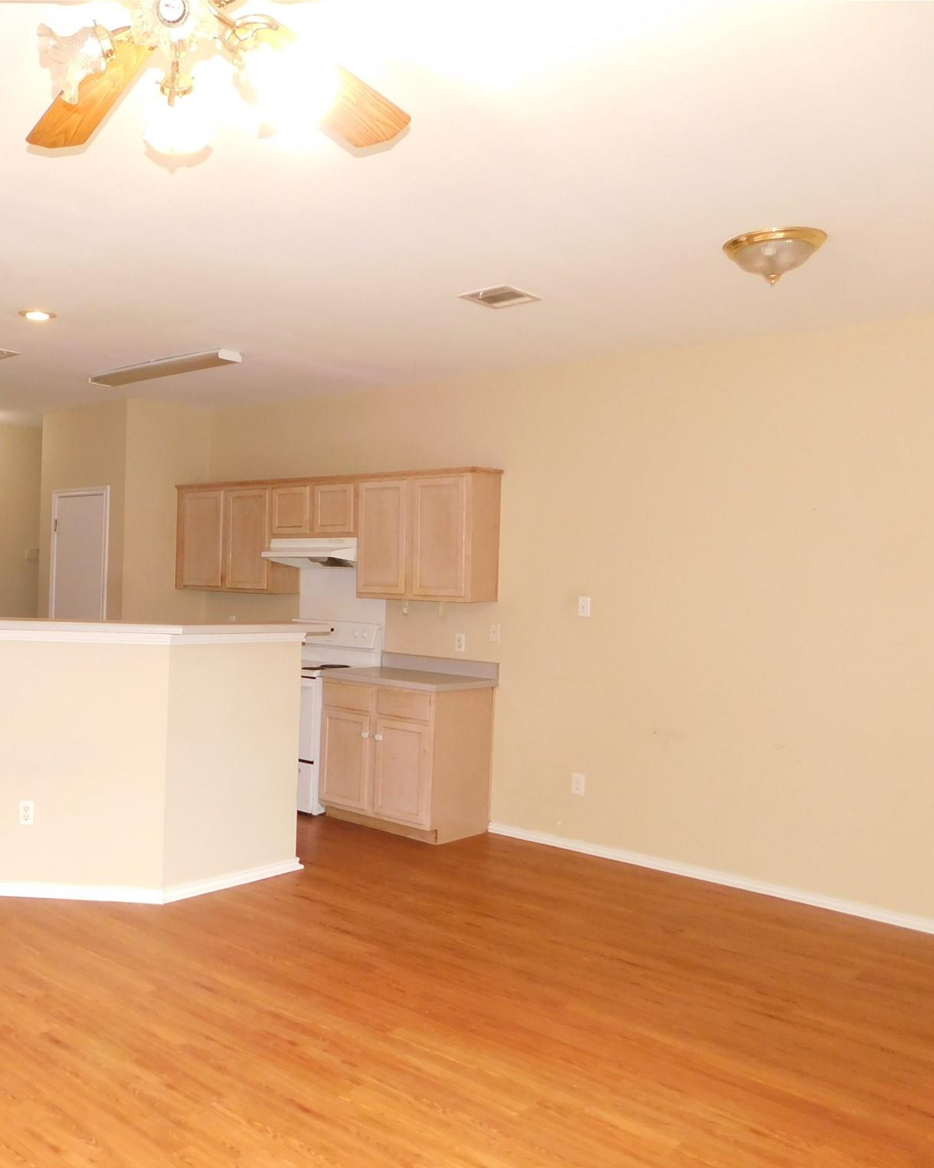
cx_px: 197
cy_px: 584
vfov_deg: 58.8
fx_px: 1037
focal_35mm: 30
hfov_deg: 46.2
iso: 280
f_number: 3
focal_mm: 4
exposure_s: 1/30
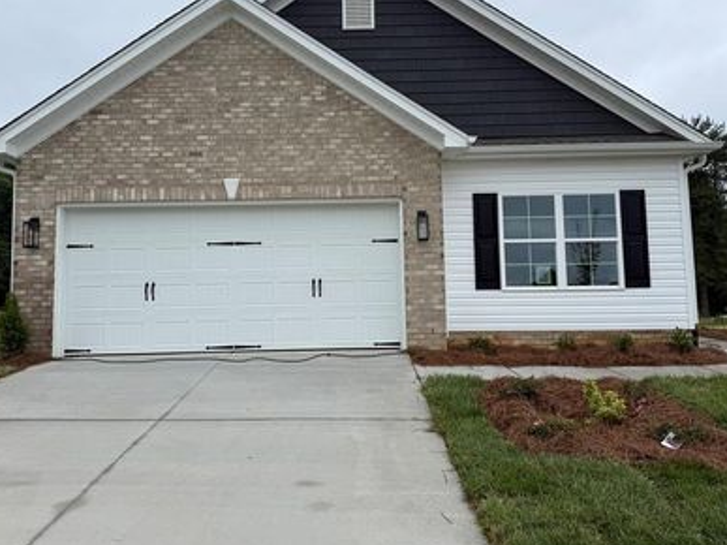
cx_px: 355
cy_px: 230
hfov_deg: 58.4
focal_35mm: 31
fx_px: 651
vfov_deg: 45.3
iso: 80
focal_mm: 6.76
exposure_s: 1/2232
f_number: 1.78
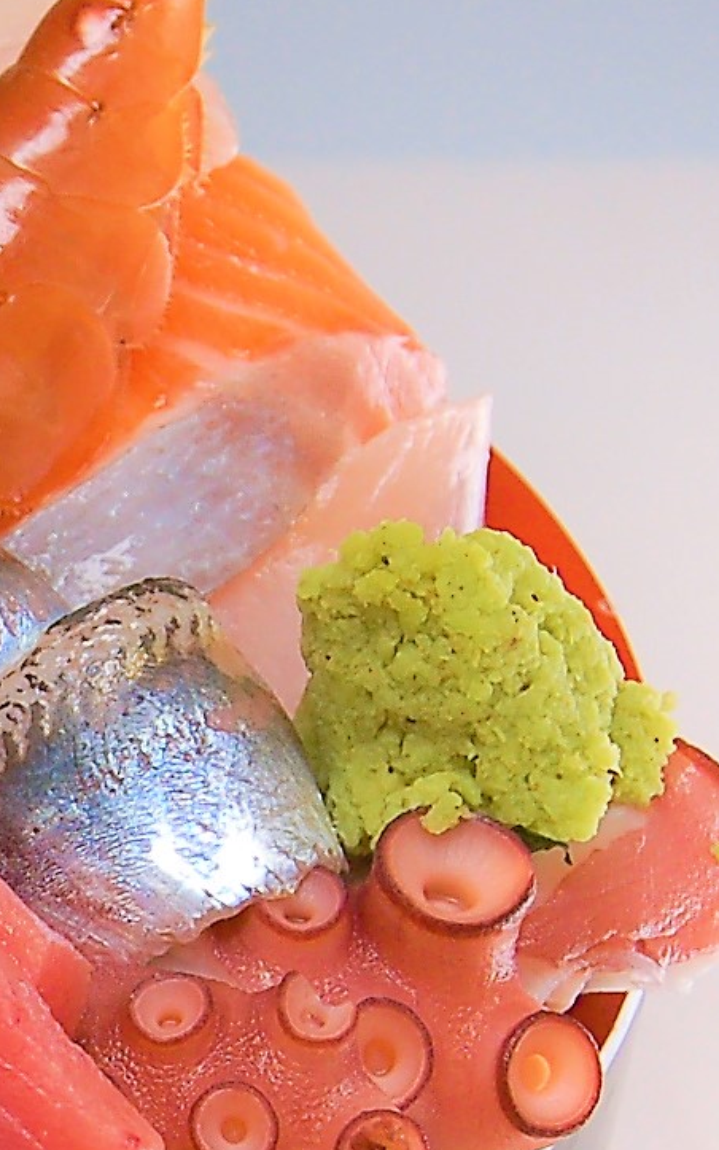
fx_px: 5642
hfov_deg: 7.2
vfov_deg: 11.6
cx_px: -304
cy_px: 837
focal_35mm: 180
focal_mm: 32
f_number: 5.6
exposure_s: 1/125
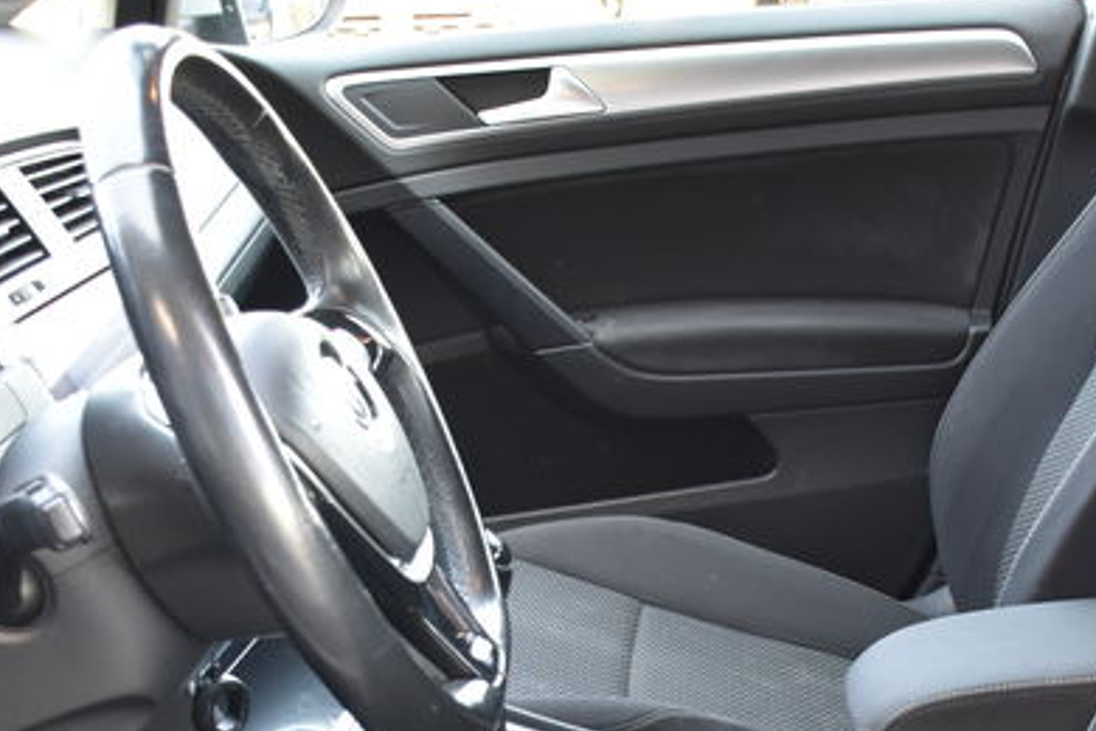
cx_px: 694
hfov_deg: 26.2
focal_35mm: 77
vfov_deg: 17.2
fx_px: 2344
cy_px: 789
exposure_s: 1/60
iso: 900
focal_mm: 20
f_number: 3.5
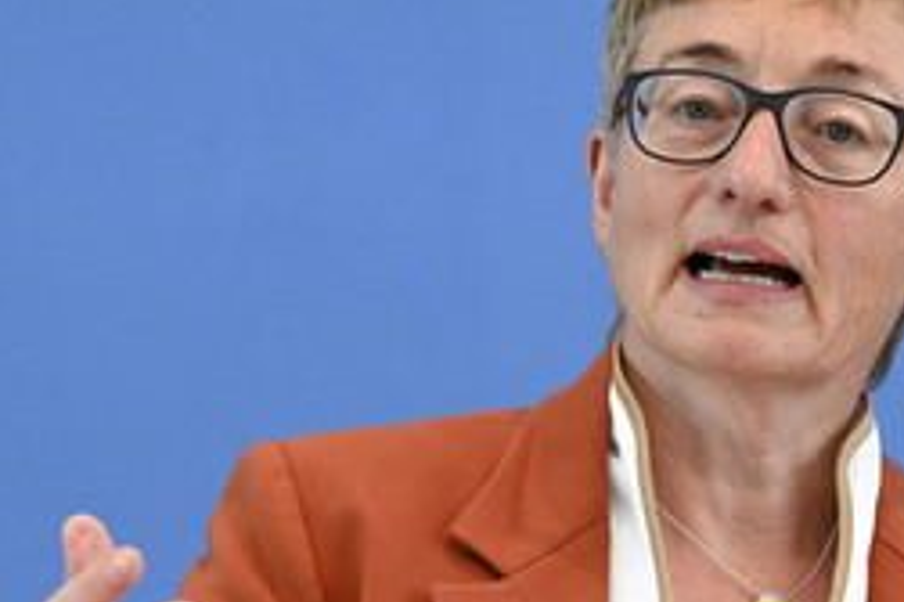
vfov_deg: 6.4
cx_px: 679
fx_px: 5420
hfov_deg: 9.5
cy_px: 364
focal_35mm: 216
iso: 3200
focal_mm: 120
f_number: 6.3
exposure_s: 1/800
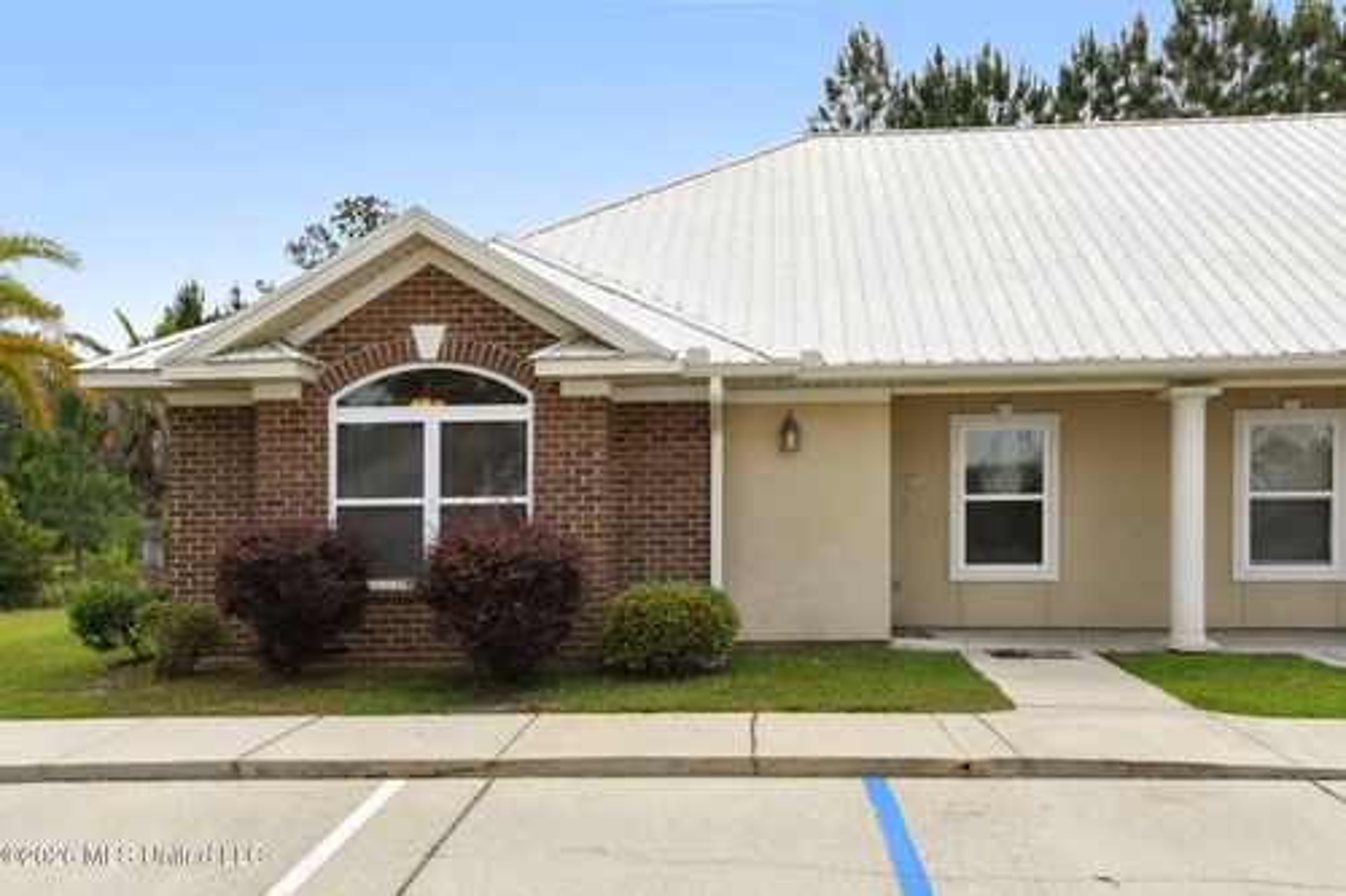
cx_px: 673
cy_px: 448
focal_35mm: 35
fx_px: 1308
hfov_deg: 54.5
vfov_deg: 37.8
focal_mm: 35
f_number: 11
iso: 400
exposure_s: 1/2000
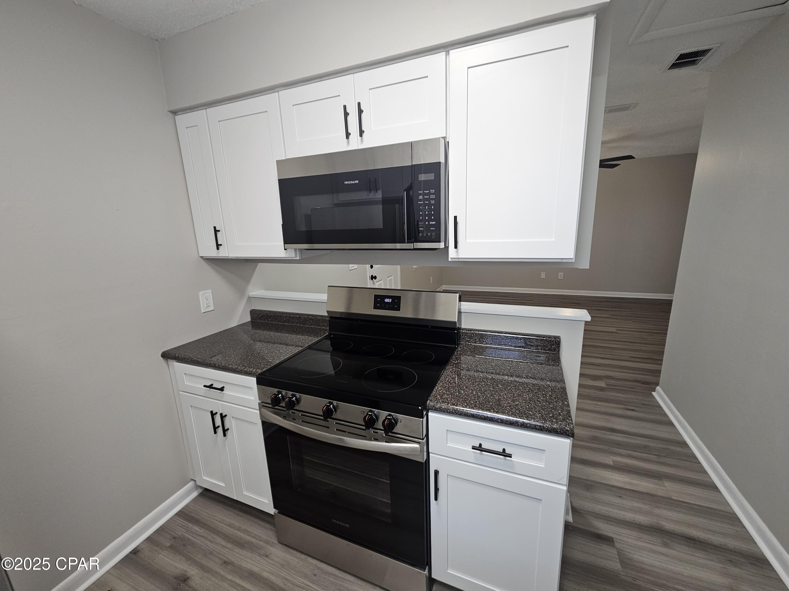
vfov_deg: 89.9
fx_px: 296
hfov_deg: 106.2
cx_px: 394
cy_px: 296
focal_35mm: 13
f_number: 2.2
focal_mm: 2.2
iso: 125
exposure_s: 1/60
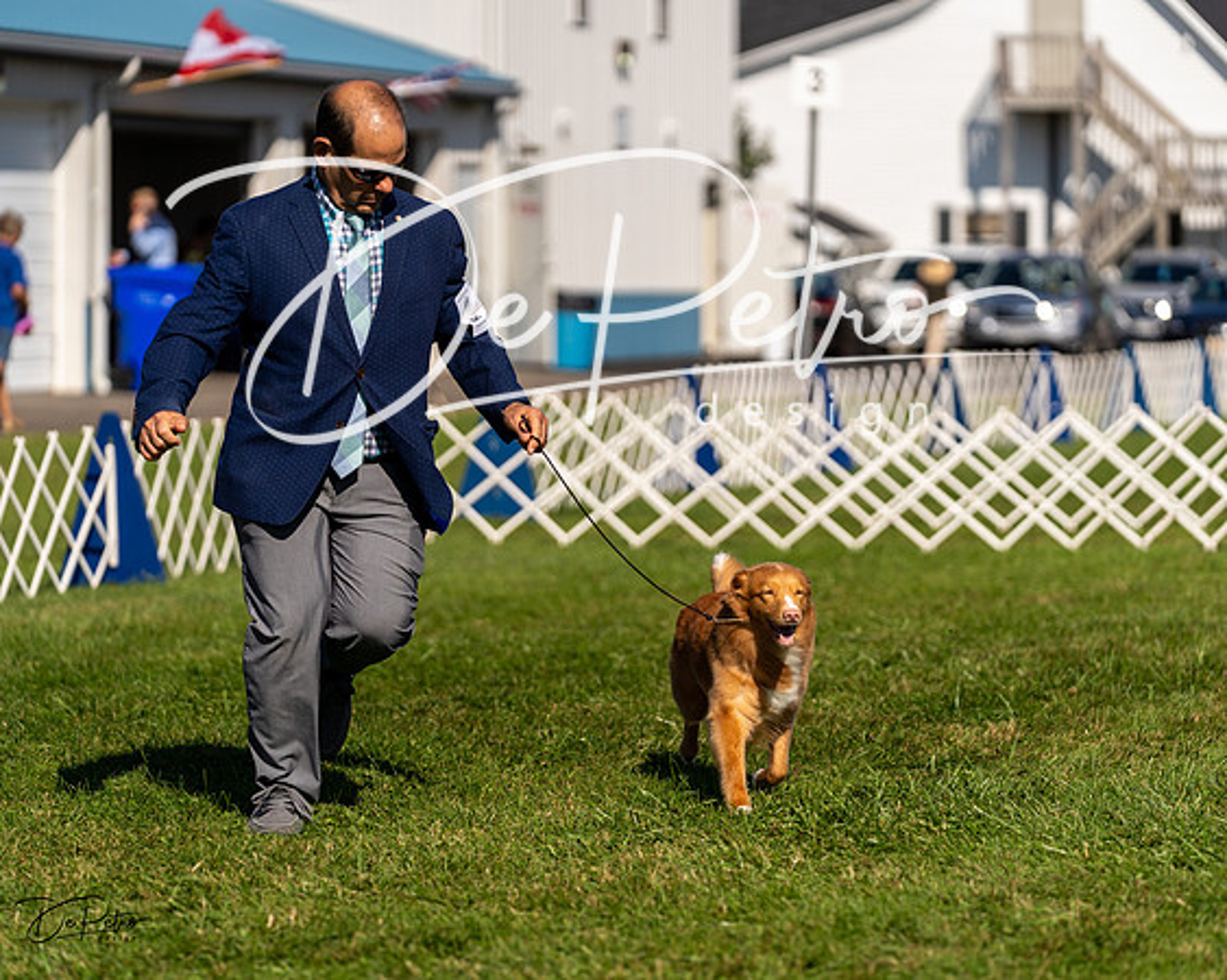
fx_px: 5846
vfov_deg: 9.6
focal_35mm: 161
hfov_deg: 12.0
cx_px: 614
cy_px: 490
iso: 100
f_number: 3.2
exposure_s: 1/2500
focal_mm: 143
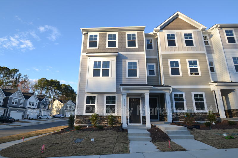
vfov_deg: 67.4
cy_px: 79
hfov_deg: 90.0
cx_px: 119
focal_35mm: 18
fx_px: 119
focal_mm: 12
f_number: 6.3
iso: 100
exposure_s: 1/160
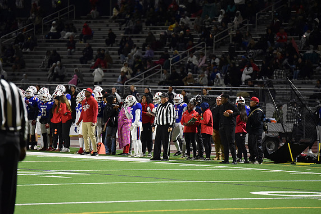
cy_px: 106
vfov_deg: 6.8
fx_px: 1810
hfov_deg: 10.1
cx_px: 162
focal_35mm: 203
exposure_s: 1/500
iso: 5600
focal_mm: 200
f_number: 2.8
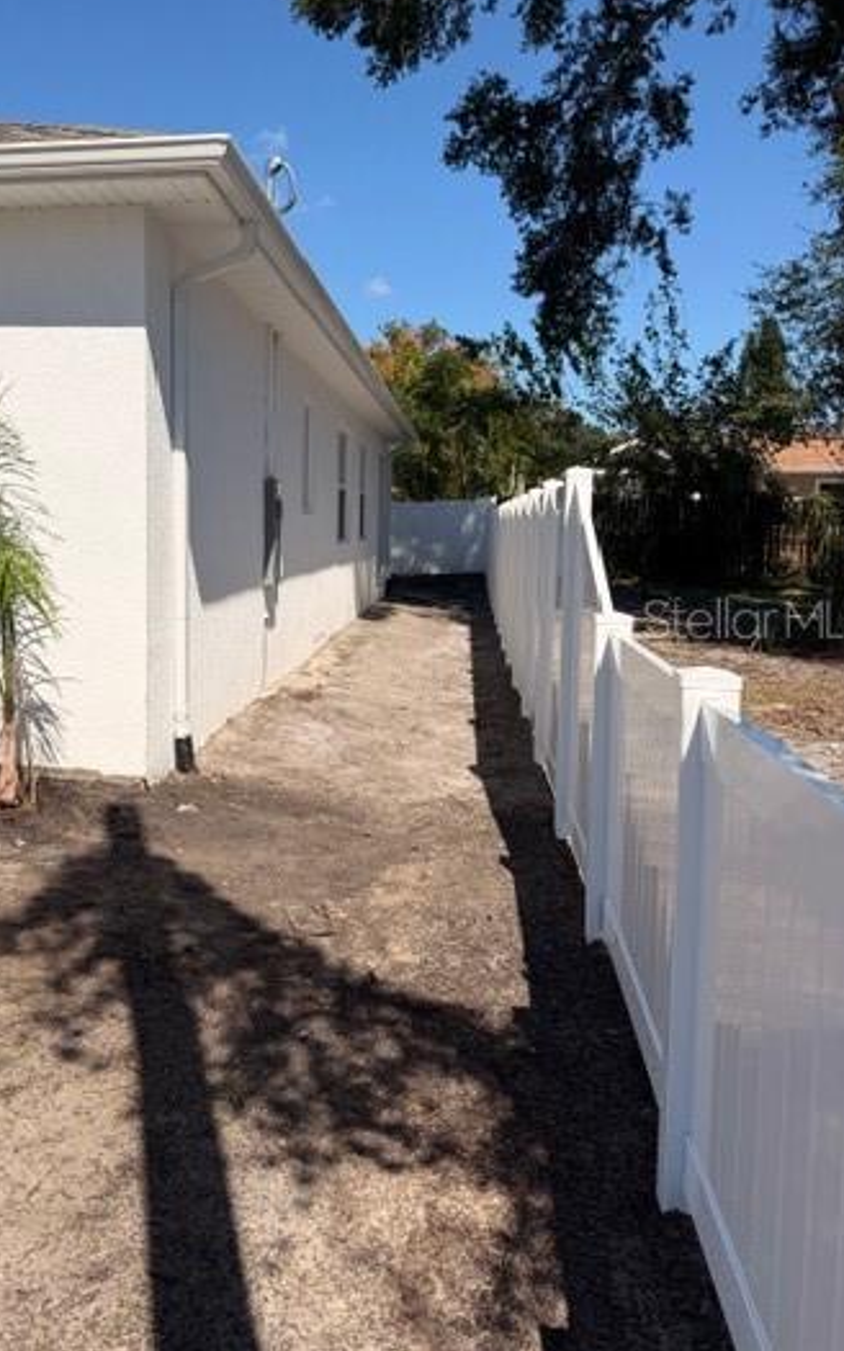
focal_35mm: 31
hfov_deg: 40.0
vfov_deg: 61.1
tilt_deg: -5.3
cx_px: 268
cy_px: 618
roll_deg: -1.4
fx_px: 1141
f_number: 1.78
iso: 80
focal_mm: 6.76
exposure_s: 1/5714
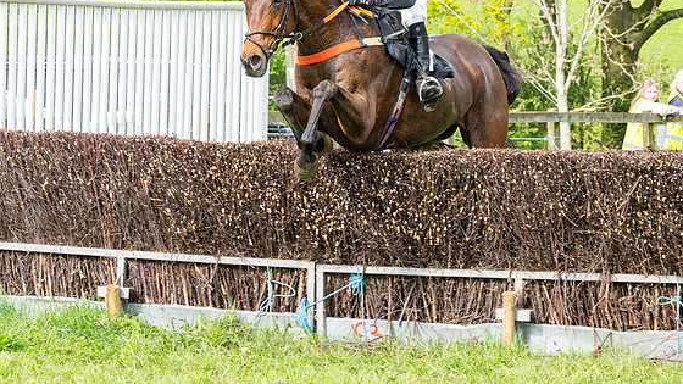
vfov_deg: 5.6
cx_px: 375
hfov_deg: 10.0
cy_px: 81
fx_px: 3912
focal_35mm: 216
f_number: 5.6
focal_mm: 70
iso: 400
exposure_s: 1/1000
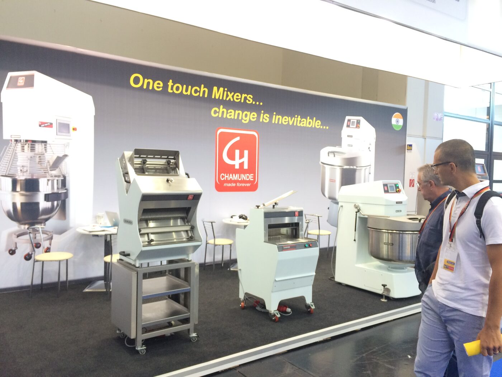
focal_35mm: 29
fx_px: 421
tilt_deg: -3.7
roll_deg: -2.3
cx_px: 251
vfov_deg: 48.2
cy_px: 188
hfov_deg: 61.7
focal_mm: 4.15
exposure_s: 1/33
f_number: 2.2
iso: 64
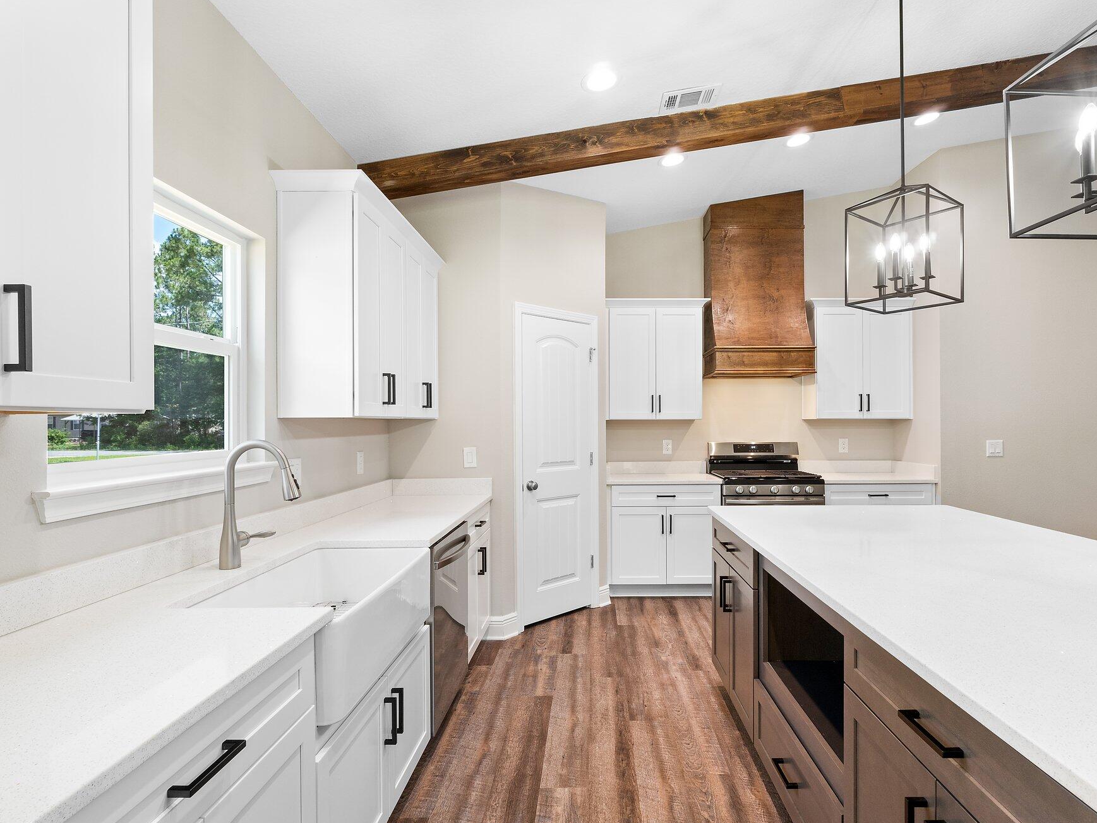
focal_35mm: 18
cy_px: 428
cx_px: 596
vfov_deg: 71.5
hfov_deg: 87.5
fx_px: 571
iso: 400
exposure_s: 1/2.5
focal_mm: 10.6
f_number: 8
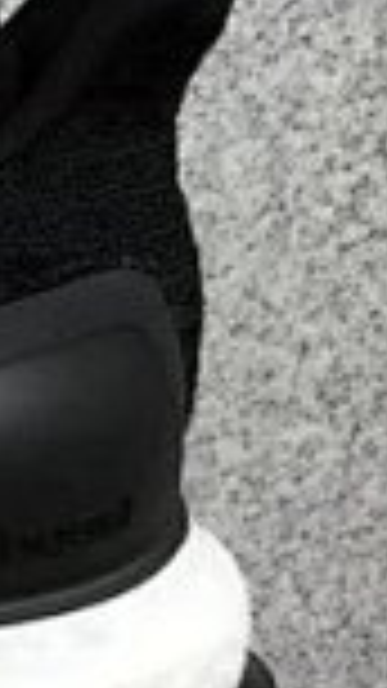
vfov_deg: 15.2
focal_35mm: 141
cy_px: 517
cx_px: -878
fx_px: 2574
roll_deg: +0.3
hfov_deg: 7.3
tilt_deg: -23.4
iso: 25
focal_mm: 3.3
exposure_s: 1/100
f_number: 2.4
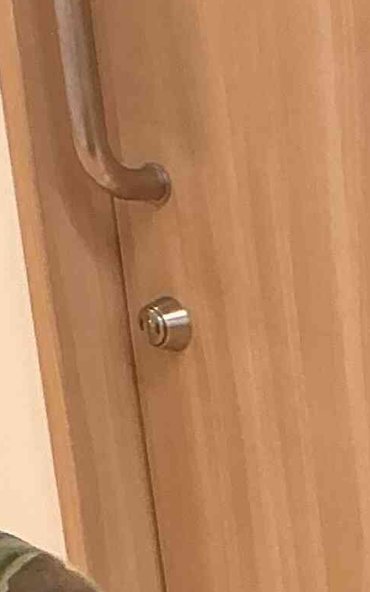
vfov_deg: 12.3
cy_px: 920
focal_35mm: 161
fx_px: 2599
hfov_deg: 6.4
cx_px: 1524
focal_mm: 3
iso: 40
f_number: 1.8
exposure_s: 1/60
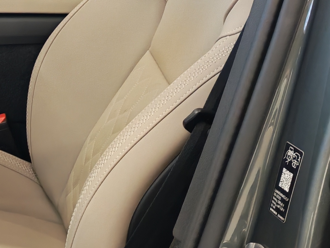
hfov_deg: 16.7
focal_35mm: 110
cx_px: -119
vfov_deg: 13.4
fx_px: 1049
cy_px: 34
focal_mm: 6.12
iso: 720
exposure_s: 1/50
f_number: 1.9
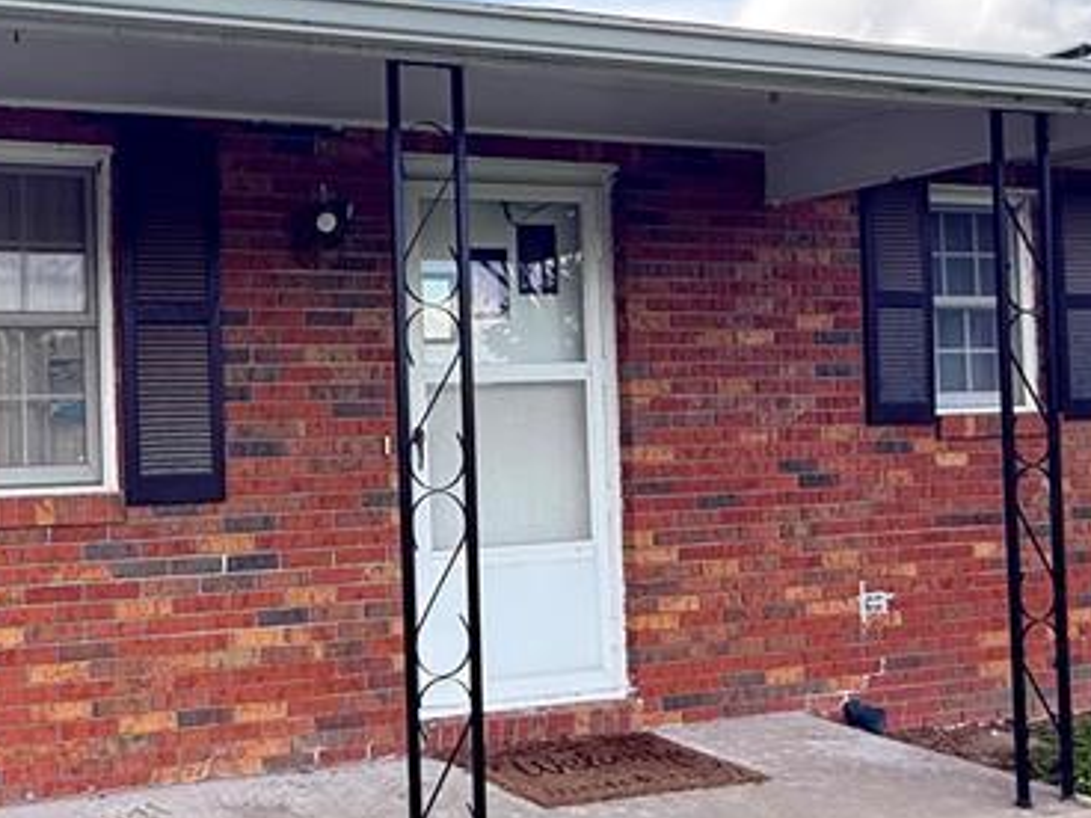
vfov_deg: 36.8
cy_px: 403
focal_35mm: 39
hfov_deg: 43.5
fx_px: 1229
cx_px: 101
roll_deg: +0.4
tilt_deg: +3.3
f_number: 2.2
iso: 50
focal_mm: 2.22
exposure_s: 1/328
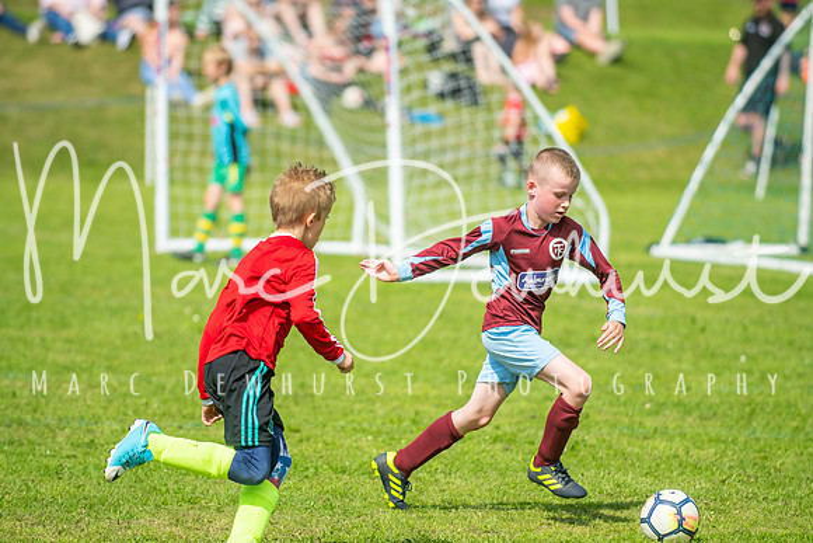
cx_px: 406
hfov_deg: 7.2
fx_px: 6437
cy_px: 272
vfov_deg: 4.8
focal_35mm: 285
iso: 250
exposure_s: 1/3200
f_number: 3.2
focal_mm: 190
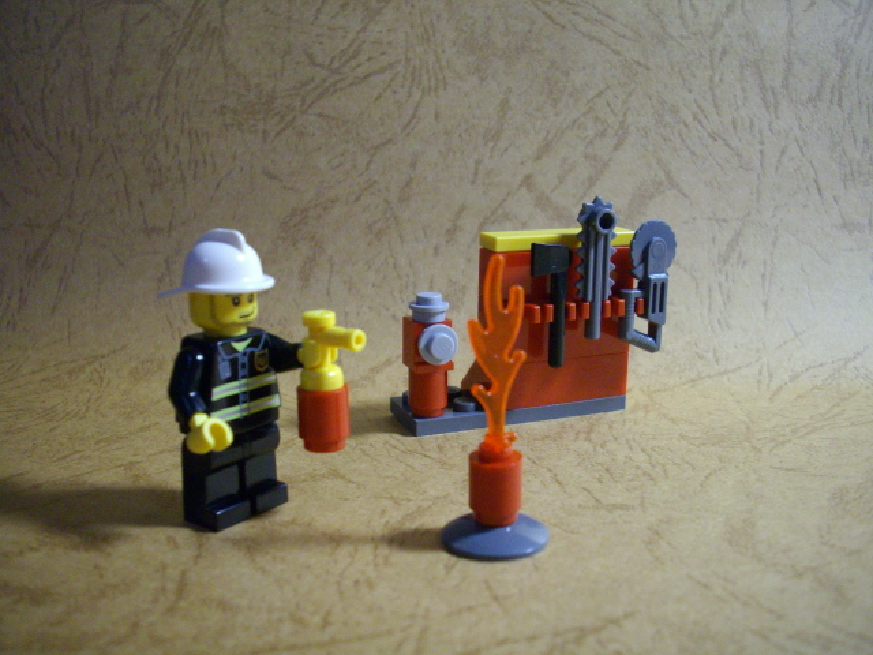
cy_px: 328
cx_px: 436
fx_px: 933
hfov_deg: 50.1
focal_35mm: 37
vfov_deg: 38.7
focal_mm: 6.2
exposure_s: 1/50
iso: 321
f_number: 2.8
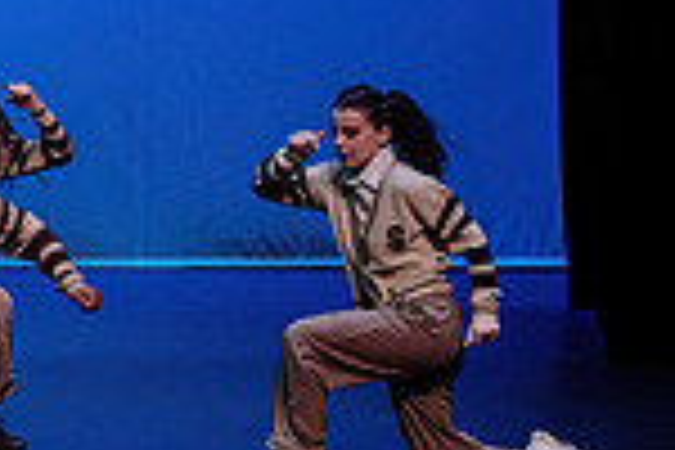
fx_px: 5231
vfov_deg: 4.9
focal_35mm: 279
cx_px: -572
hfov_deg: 7.2
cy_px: 65
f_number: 2.8
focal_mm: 72
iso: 1250
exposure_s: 1/400
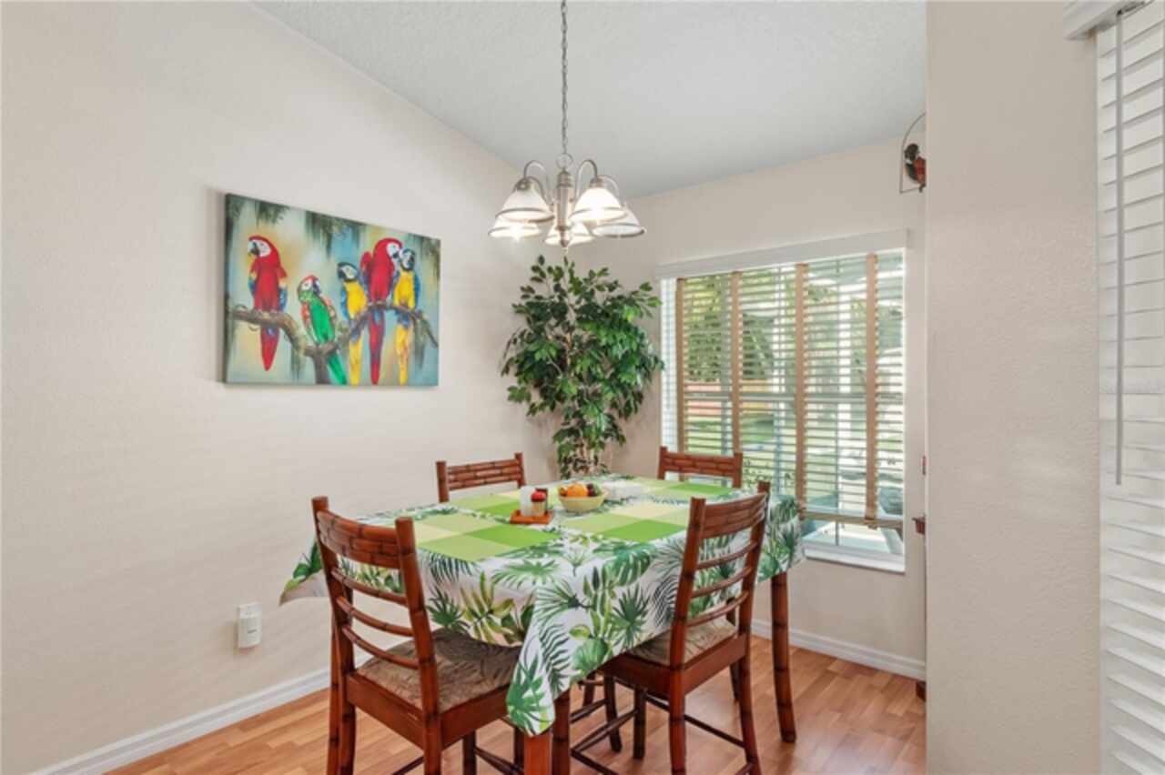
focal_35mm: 20
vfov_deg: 63.2
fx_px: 631
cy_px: 388
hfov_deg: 85.5
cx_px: 582
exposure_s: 1/4
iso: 250
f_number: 9
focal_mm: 13
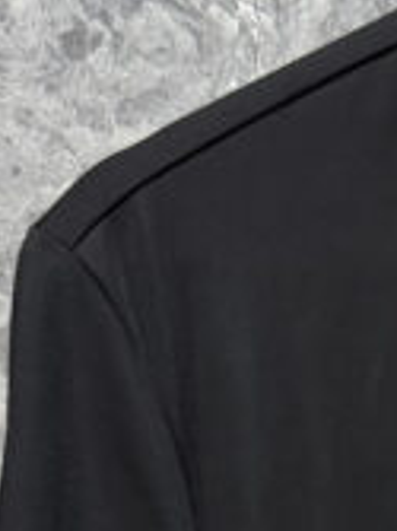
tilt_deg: -14.5
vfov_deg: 14.9
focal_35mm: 115
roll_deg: -1.0
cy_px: 963
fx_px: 1761
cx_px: 619
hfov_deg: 12.2
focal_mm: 6.76
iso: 640
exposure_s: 1/60
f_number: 1.78
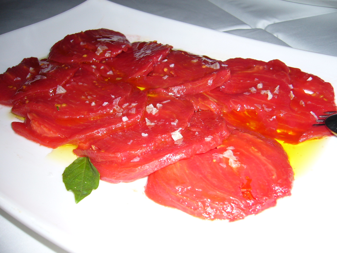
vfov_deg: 40.7
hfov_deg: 52.6
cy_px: 126
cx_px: 168
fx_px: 341
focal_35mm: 35
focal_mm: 5.8
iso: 80
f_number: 2.8
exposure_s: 1/60
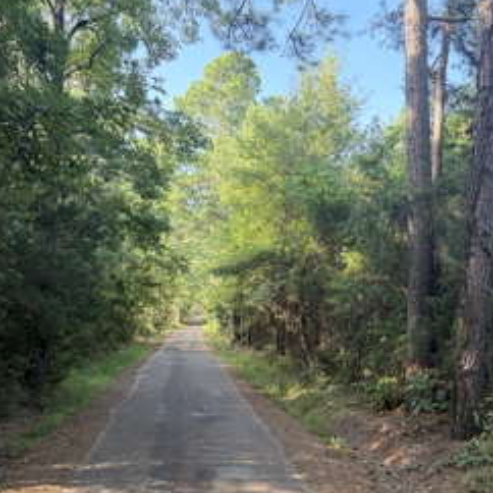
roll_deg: +0.1
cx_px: 236
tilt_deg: +0.4
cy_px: 297
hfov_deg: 43.8
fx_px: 612
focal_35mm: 38
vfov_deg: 43.6
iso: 100
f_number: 1.6
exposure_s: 1/145
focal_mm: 5.96
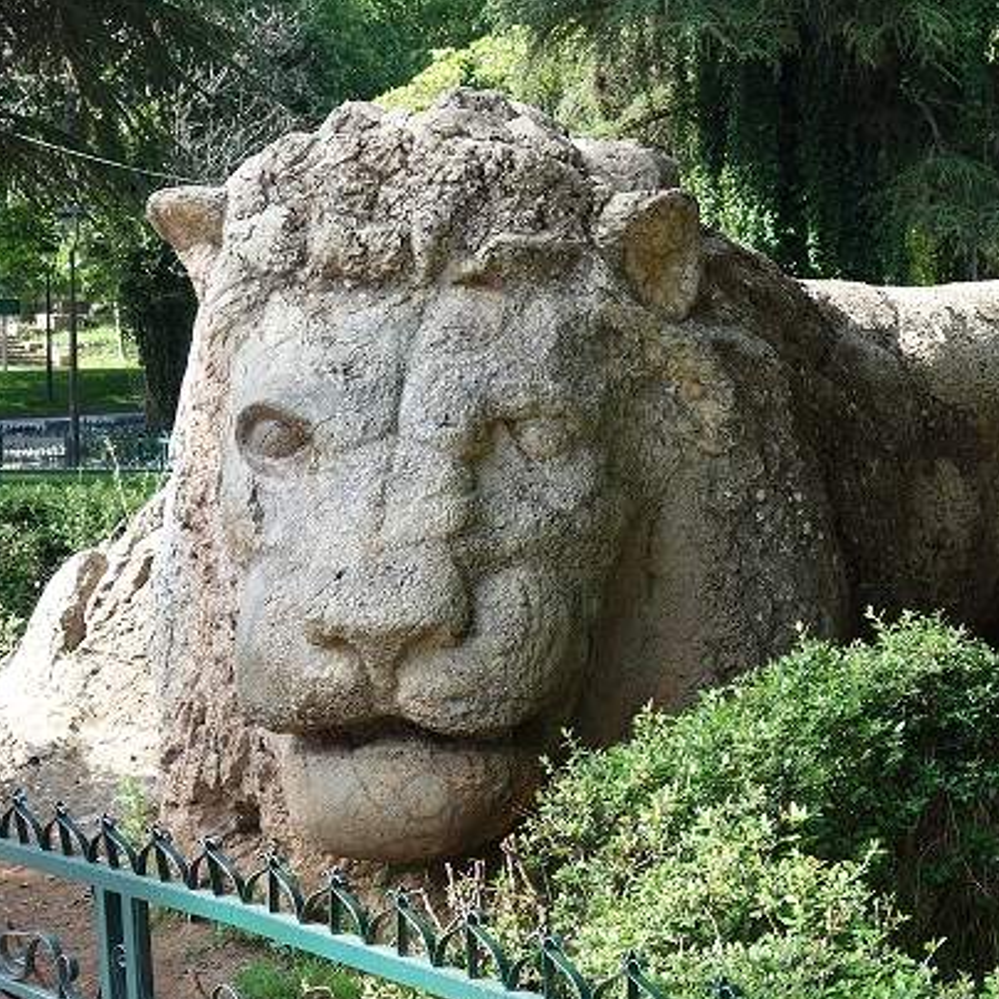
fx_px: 2351
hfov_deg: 23.9
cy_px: 509
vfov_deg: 24.0
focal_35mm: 72
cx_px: 636
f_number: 5
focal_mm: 18.45
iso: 125
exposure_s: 1/100
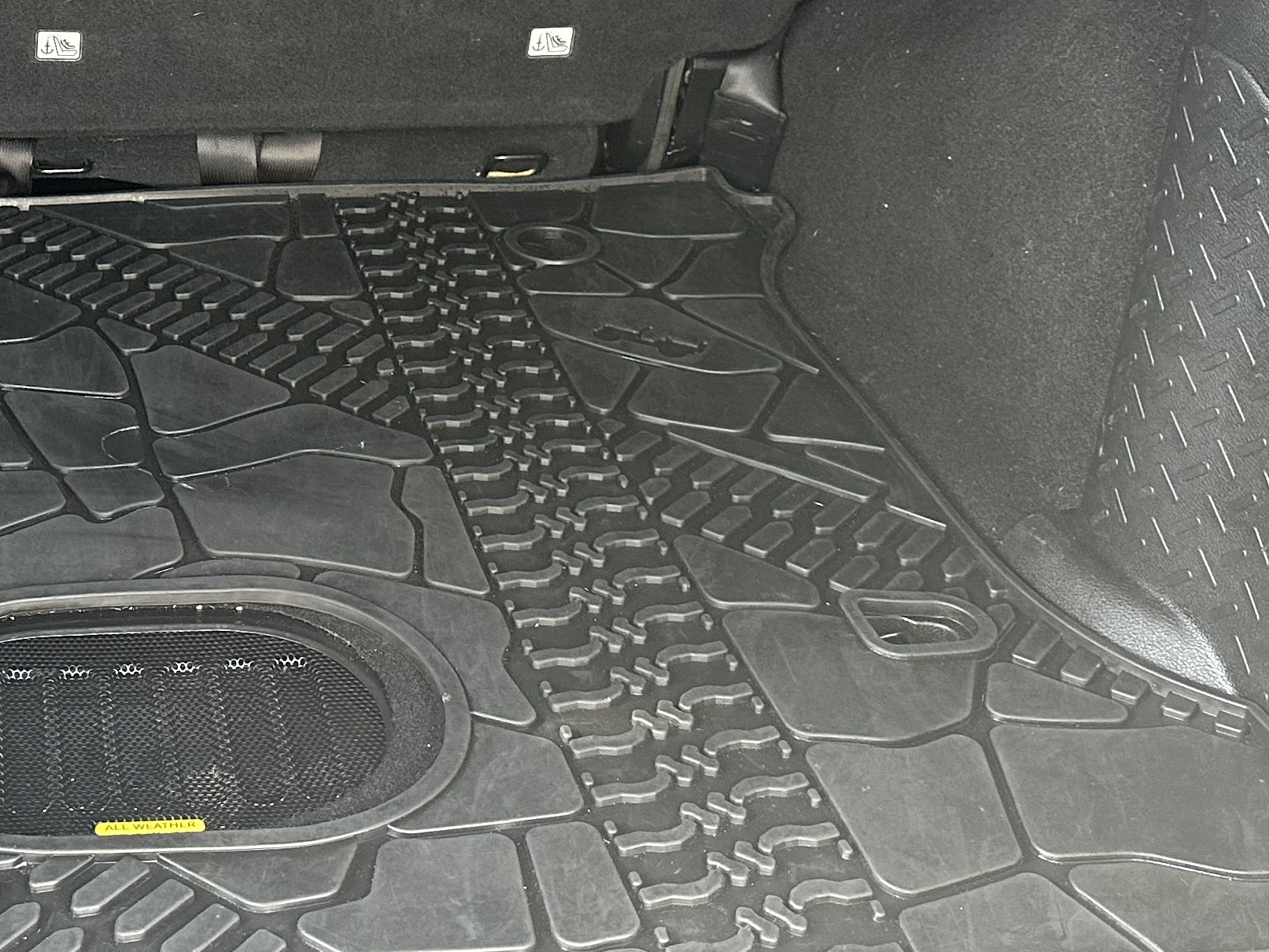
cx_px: 108
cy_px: 84
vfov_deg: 23.7
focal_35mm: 60
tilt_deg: -20.6
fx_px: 2200
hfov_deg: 30.6
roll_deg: +0.3
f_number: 1.78
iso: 250
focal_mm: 6.86
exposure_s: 1/60
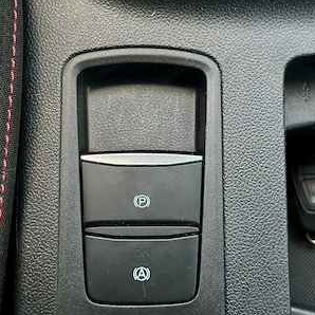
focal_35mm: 57
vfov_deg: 30.0
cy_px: 156
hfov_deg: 30.0
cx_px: 158
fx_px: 587
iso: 500
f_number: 1.78
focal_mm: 6.86
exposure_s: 1/40
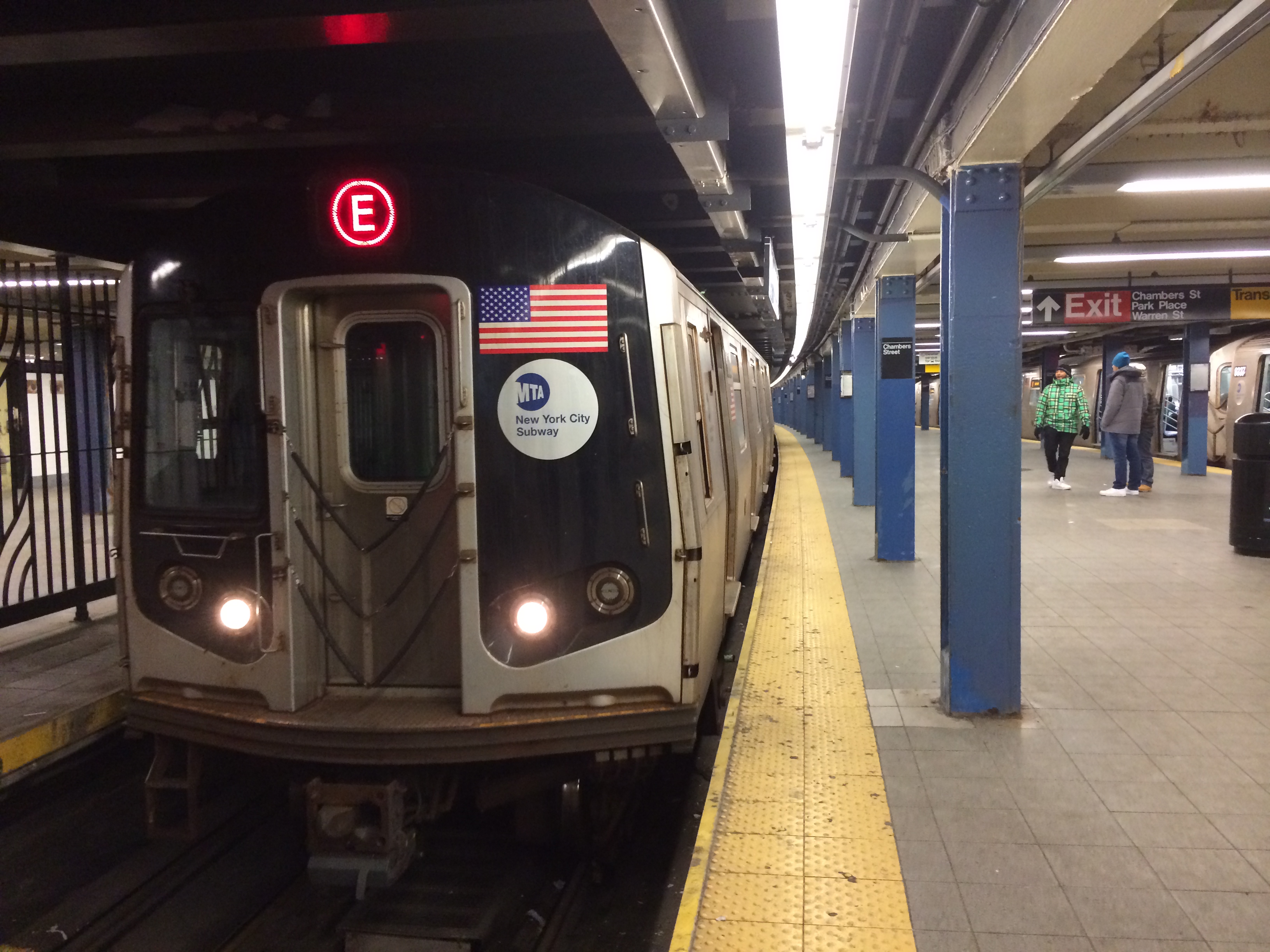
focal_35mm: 30
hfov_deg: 60.0
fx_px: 1101
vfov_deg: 46.8
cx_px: 635
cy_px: 476
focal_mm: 4.12
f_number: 2.2
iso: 250
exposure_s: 1/30
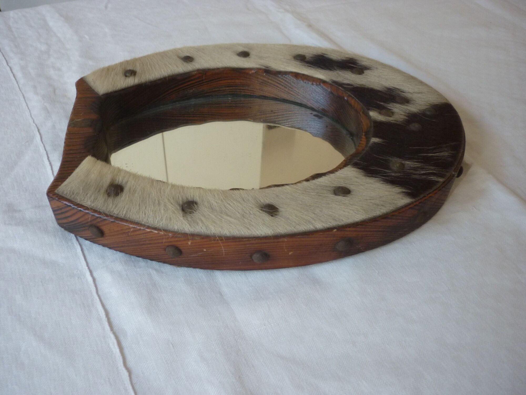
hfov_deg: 55.4
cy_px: 198
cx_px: 263
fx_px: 501
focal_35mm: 33
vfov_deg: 42.9
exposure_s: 1/30
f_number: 2.8
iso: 200
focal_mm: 5.5
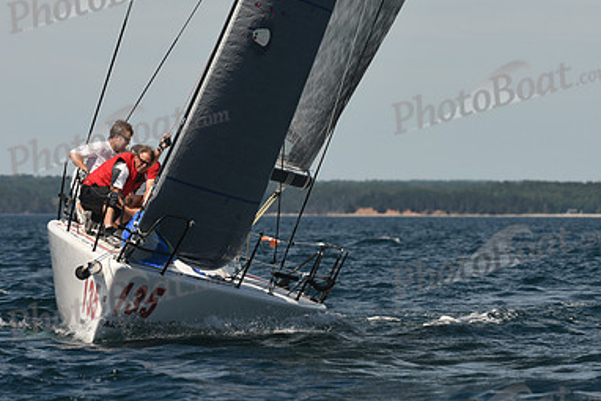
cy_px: 197
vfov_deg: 3.0
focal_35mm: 456
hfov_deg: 4.5
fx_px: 7615
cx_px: 312
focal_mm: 300
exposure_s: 1/1000
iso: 250
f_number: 7.1
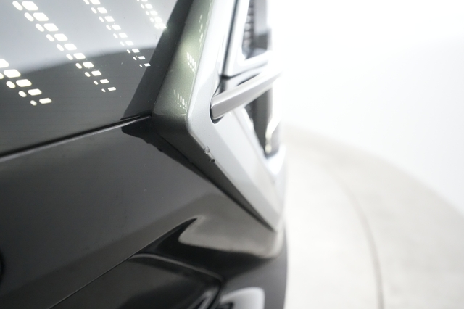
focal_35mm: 28
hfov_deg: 65.5
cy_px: 154
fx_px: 361
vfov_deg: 46.4
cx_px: 232
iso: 12800
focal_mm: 28
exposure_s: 1/100
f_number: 5.6
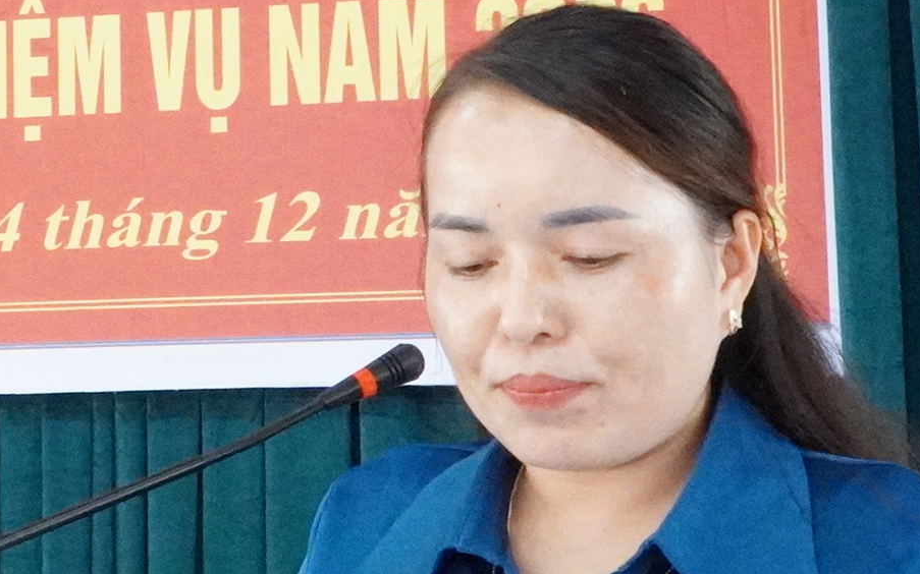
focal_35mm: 112
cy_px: 87
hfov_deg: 18.3
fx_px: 2808
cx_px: 78
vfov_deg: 11.6
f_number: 20
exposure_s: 1/25
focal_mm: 22
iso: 10000
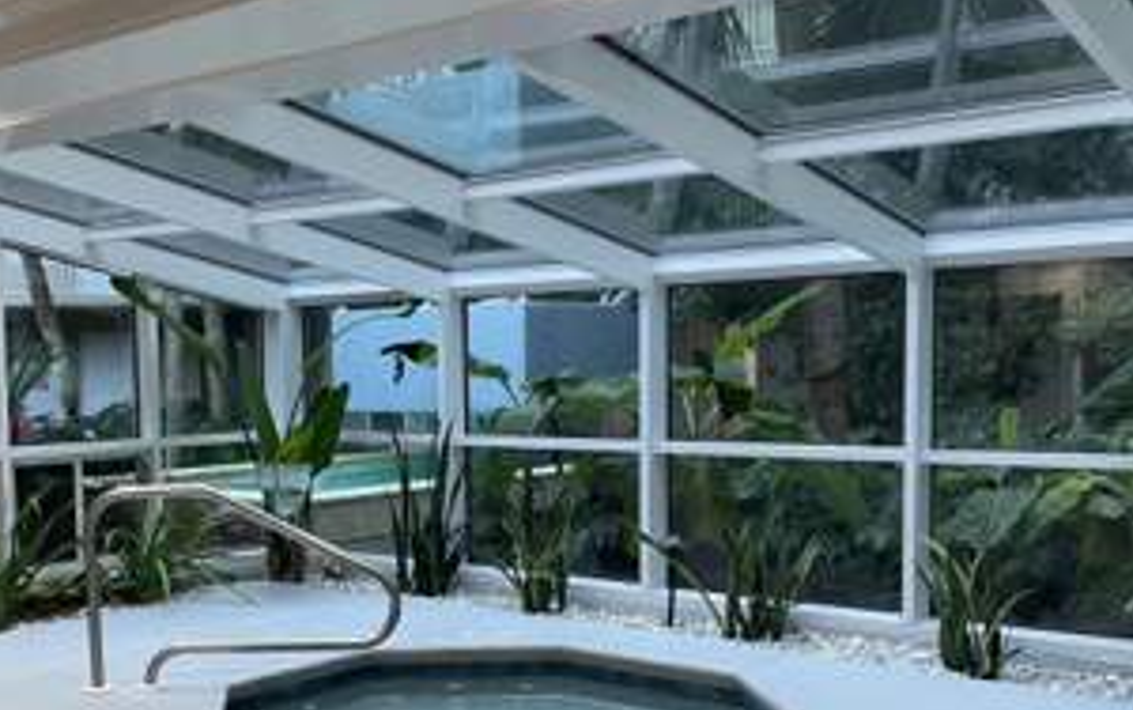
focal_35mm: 44
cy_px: 451
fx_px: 1360
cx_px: 412
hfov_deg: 44.8
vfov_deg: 29.1
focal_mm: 4.2
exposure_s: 1/60
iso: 125
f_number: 1.6
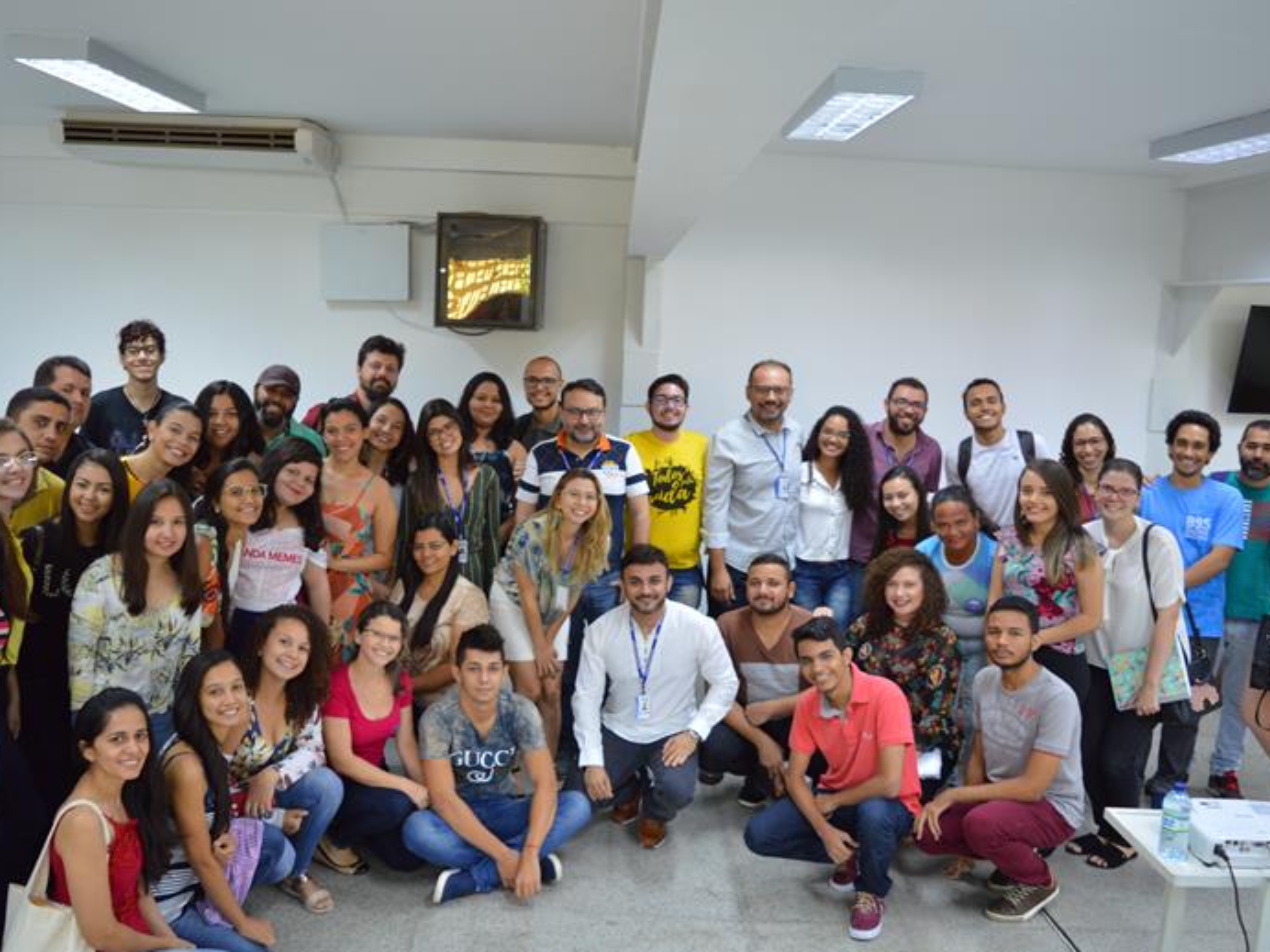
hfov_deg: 59.9
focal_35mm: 30
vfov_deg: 46.8
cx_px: 576
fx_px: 1101
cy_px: 484
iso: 400
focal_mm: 18
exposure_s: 1/40
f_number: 3.5
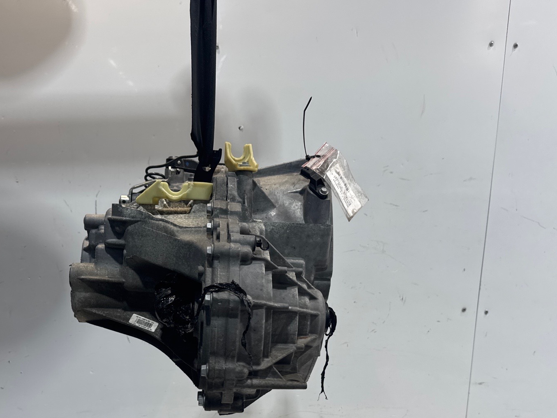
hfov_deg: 53.6
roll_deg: -1.8
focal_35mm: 34
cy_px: 289
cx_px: 221
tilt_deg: -13.8
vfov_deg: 41.1
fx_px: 547
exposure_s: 1/100
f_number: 1.78
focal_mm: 6.76
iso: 64
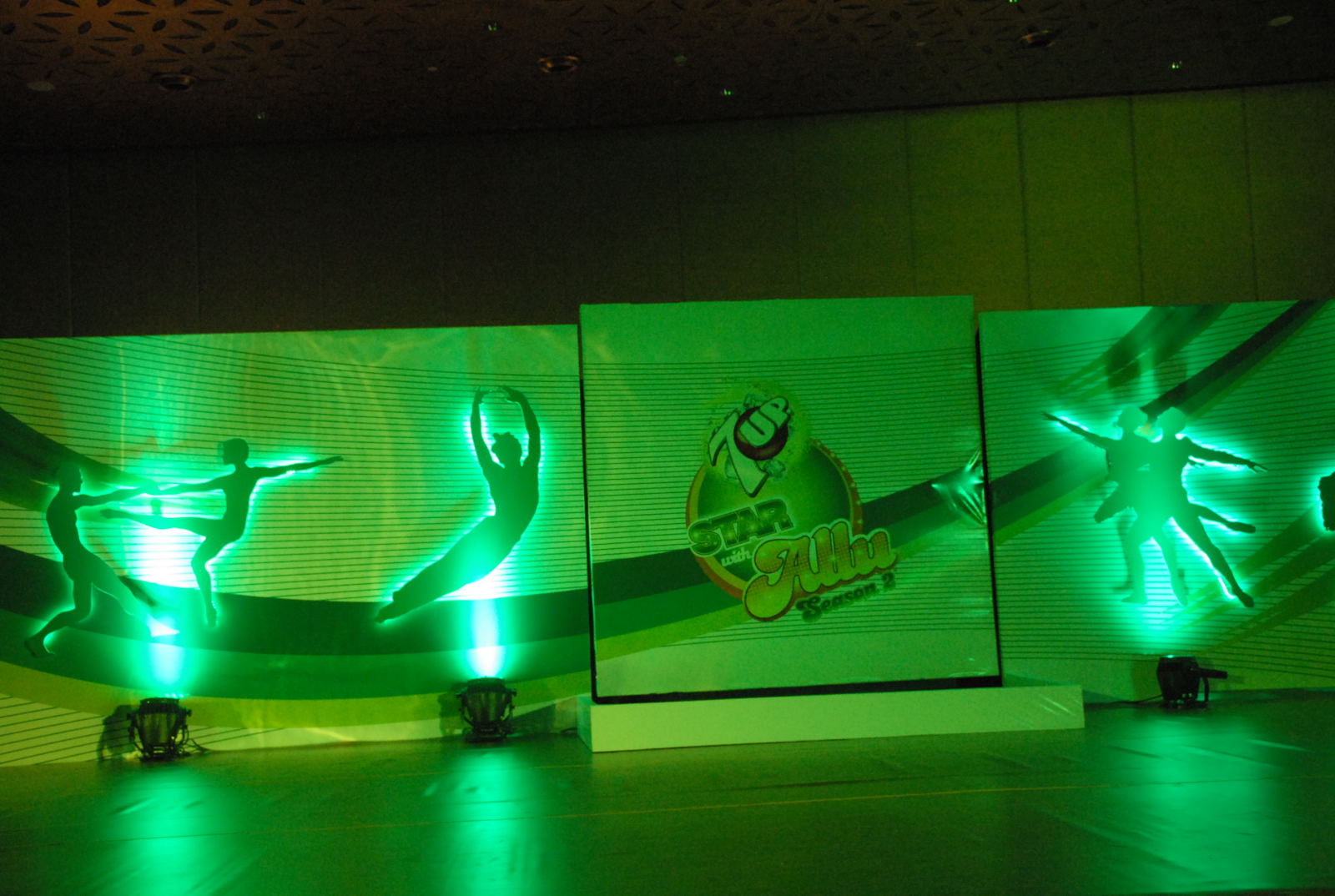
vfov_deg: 33.2
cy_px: 448
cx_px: 668
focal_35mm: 40
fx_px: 1505
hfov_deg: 47.8
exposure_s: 1/40
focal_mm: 27
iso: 1600
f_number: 5.6
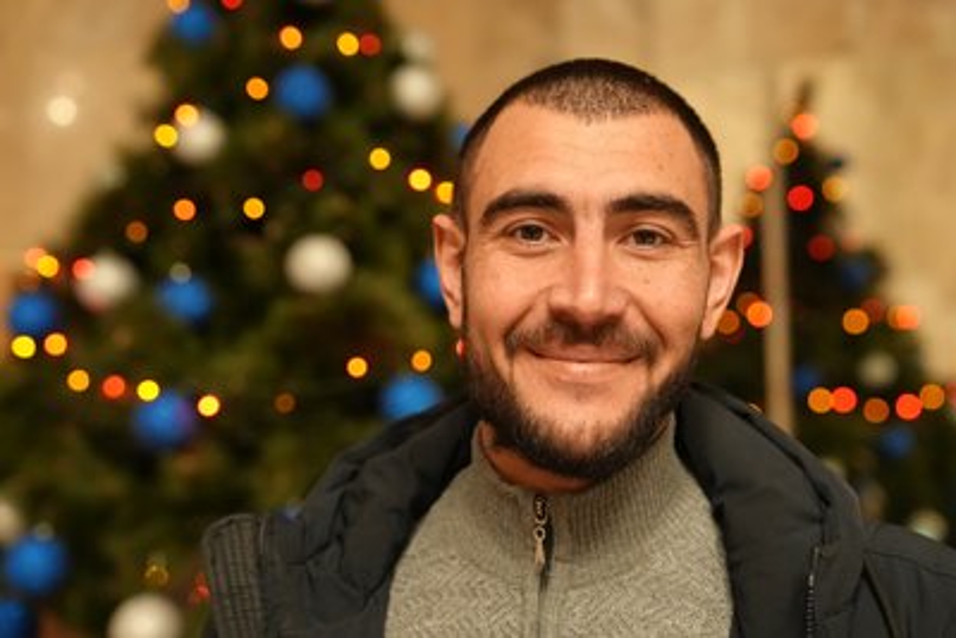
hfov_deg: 32.4
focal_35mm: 62
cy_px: 319
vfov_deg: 21.9
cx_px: 478
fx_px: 1647
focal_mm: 62
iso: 12800
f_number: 3.5
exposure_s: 1/160
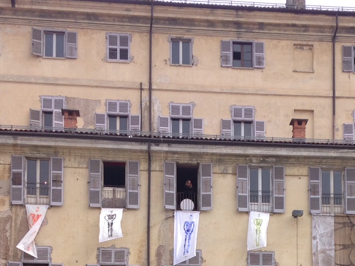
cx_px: 243
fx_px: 954
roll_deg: +0.9
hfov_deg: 21.0
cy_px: 344
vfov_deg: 15.2
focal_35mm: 93
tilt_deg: +6.6
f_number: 2.4
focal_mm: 4.12
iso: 50
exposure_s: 1/847
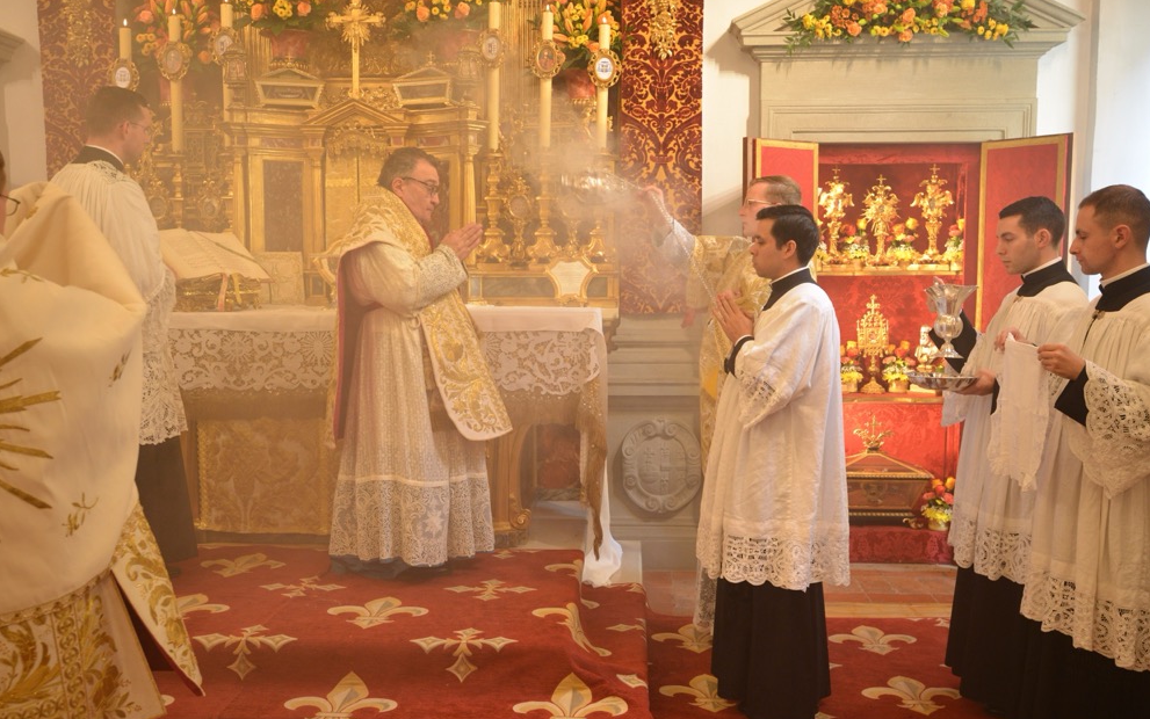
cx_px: 573
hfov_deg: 54.0
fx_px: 1129
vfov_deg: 35.4
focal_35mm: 36
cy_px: 375
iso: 1600
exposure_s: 1/80
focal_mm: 35
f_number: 4.5
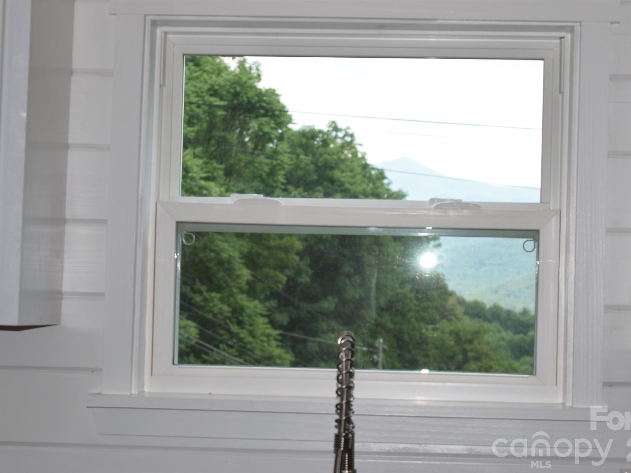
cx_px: 345
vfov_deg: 16.5
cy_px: 237
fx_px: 1632
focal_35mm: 90
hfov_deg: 21.9
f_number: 5.6
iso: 160
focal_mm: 55
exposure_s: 1/125
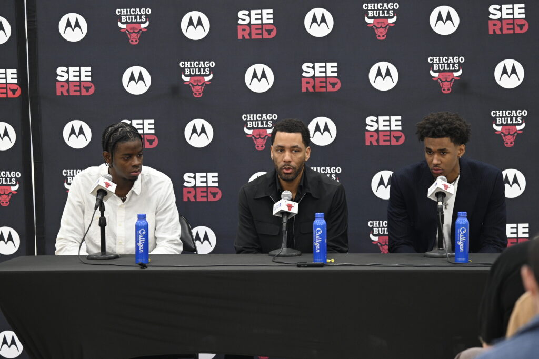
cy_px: 180
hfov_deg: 16.1
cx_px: 270
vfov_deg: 10.8
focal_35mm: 127
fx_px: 1901
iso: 800
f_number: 2
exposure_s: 1/500
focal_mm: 85
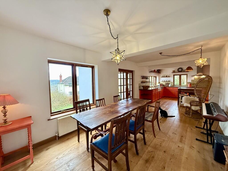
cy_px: 86
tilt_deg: -2.9
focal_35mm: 14
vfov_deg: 85.7
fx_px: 92
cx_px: 114
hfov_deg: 102.1
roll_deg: +1.0
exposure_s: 1/100
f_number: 2.2
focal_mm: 2.22
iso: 400
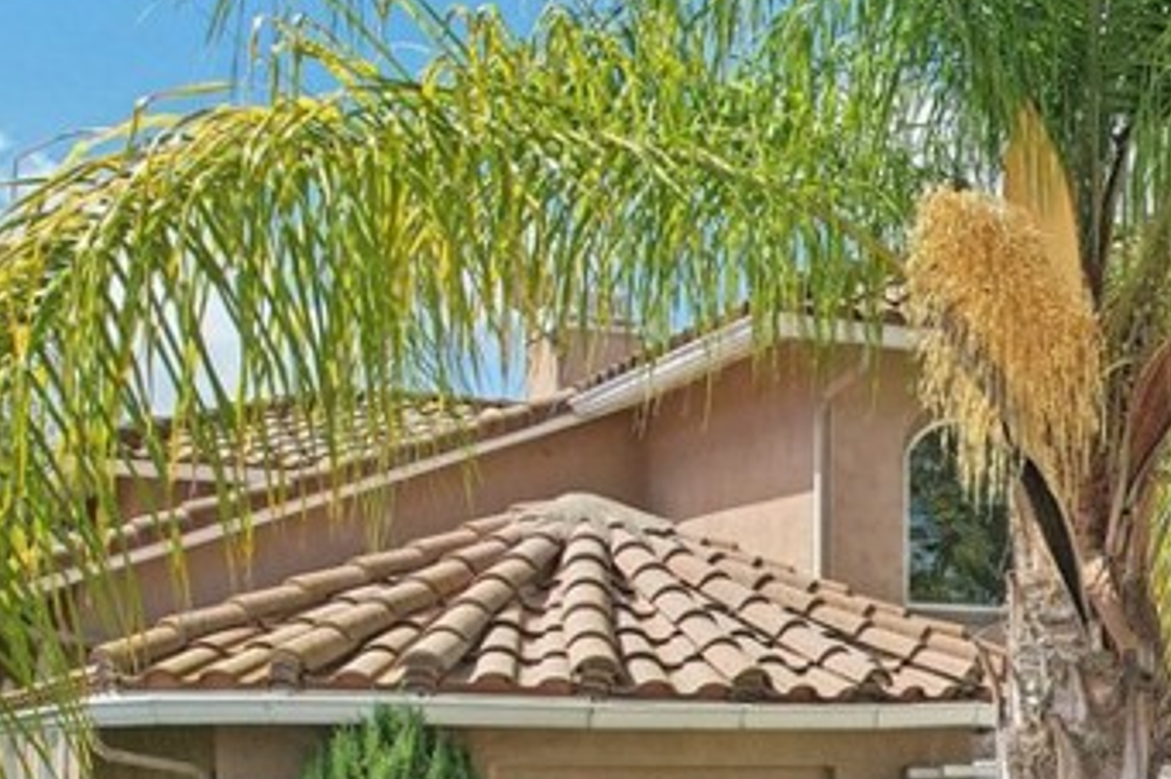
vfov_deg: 19.1
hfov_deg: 25.7
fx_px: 2146
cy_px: 1009
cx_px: 1562
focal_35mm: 66
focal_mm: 8.4
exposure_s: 1/180
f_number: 2.8
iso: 100
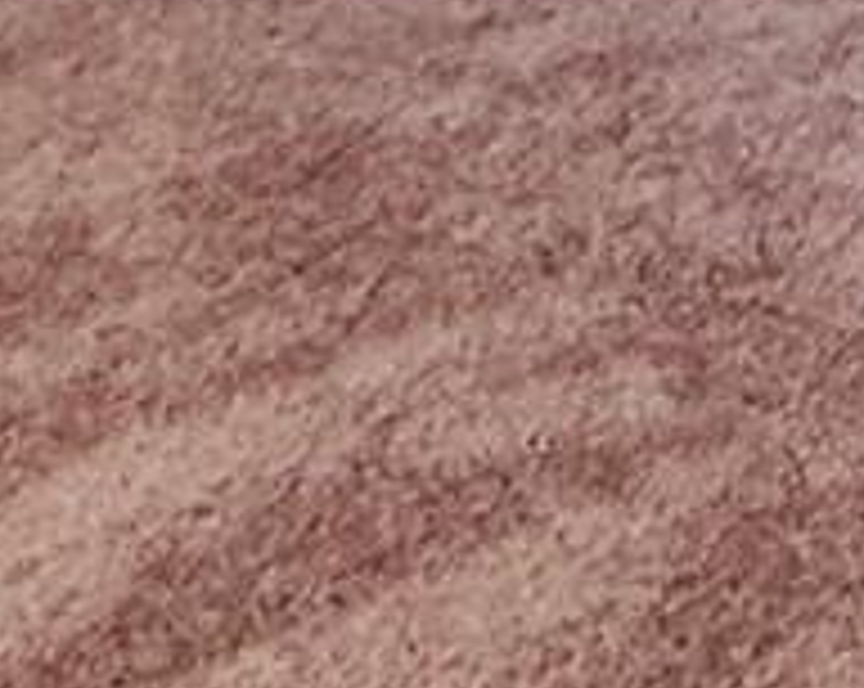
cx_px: 1066
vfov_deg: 10.6
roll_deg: +2.4
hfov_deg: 16.1
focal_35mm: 114
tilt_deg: -3.4
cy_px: -1183
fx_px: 2911
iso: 250
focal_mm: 2.22
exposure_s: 1/99
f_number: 2.2
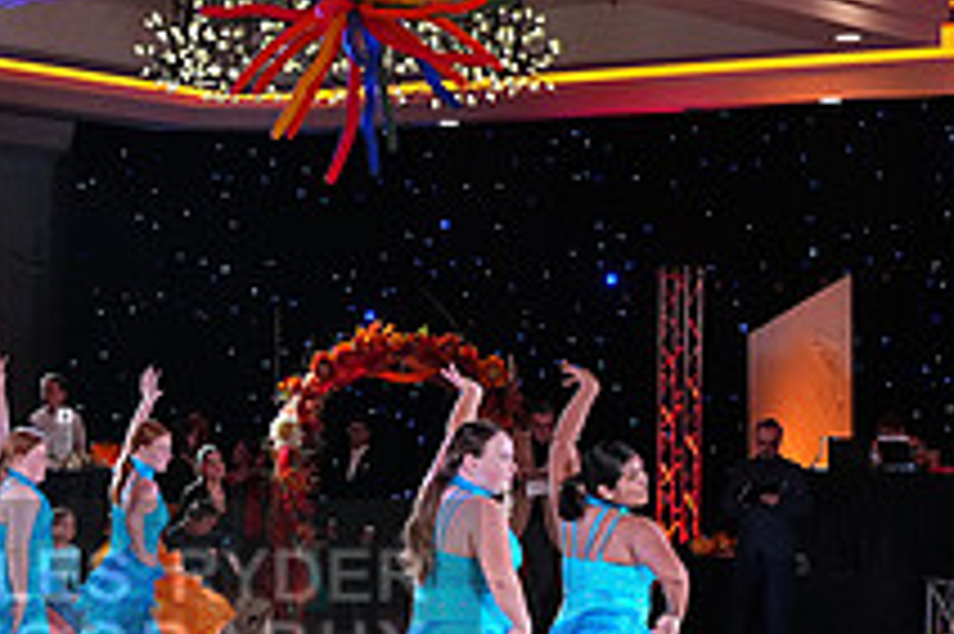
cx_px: -9
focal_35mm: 115
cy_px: 618
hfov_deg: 17.4
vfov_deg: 11.8
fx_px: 3045
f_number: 5.6
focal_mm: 42
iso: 5000
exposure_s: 1/400
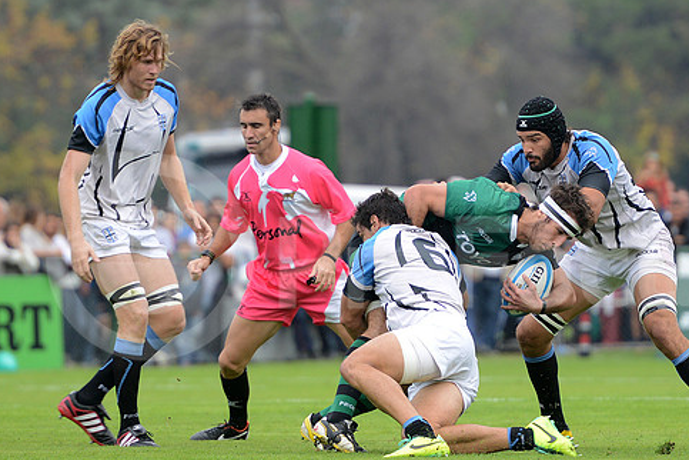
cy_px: 259
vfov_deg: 4.2
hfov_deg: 6.4
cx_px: 394
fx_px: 6201
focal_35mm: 324
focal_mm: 270
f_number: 4
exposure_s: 1/500
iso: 500
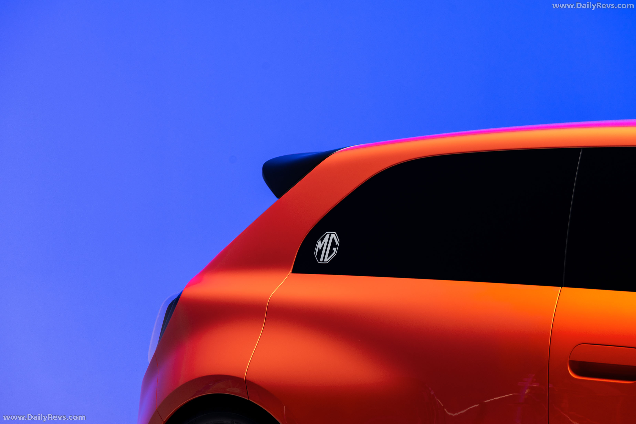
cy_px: 212
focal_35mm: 200
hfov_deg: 10.3
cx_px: 318
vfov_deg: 6.9
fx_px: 3533
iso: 160
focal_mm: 200
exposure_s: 1/6
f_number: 7.1
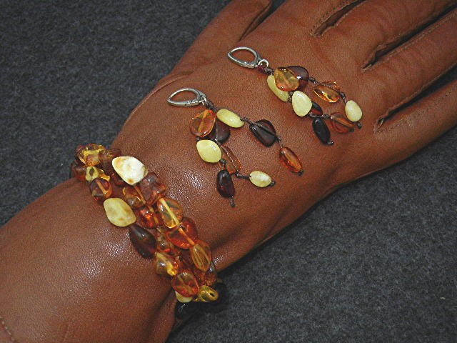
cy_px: 172
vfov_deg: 32.2
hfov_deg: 42.1
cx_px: 228
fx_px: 594
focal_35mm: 45
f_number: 7.6
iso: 800
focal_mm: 8.1
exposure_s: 1/30
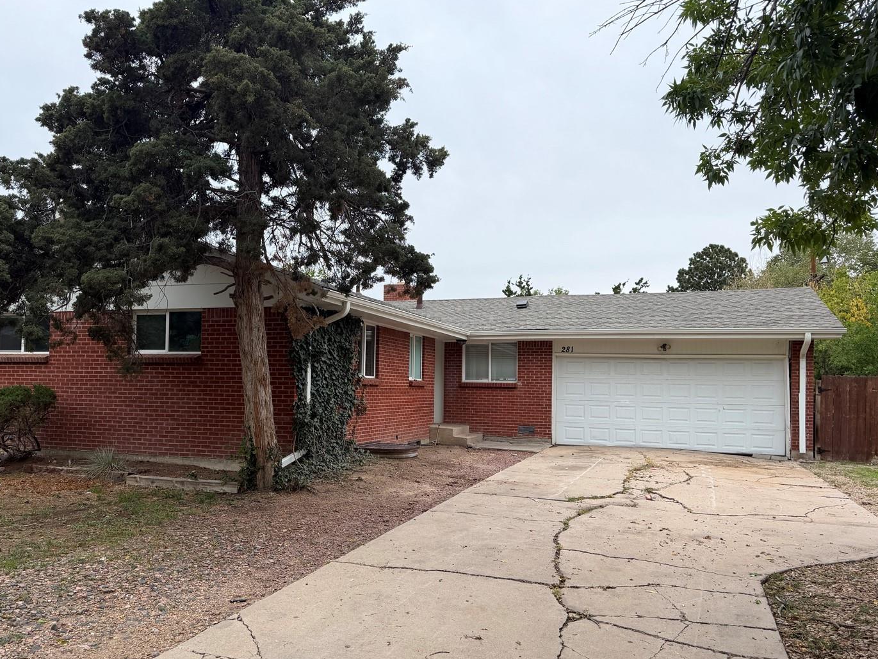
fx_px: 710
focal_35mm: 28
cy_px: 370
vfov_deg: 49.7
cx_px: 394
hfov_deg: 63.3
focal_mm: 6.76
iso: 80
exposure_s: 1/1292
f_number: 1.78
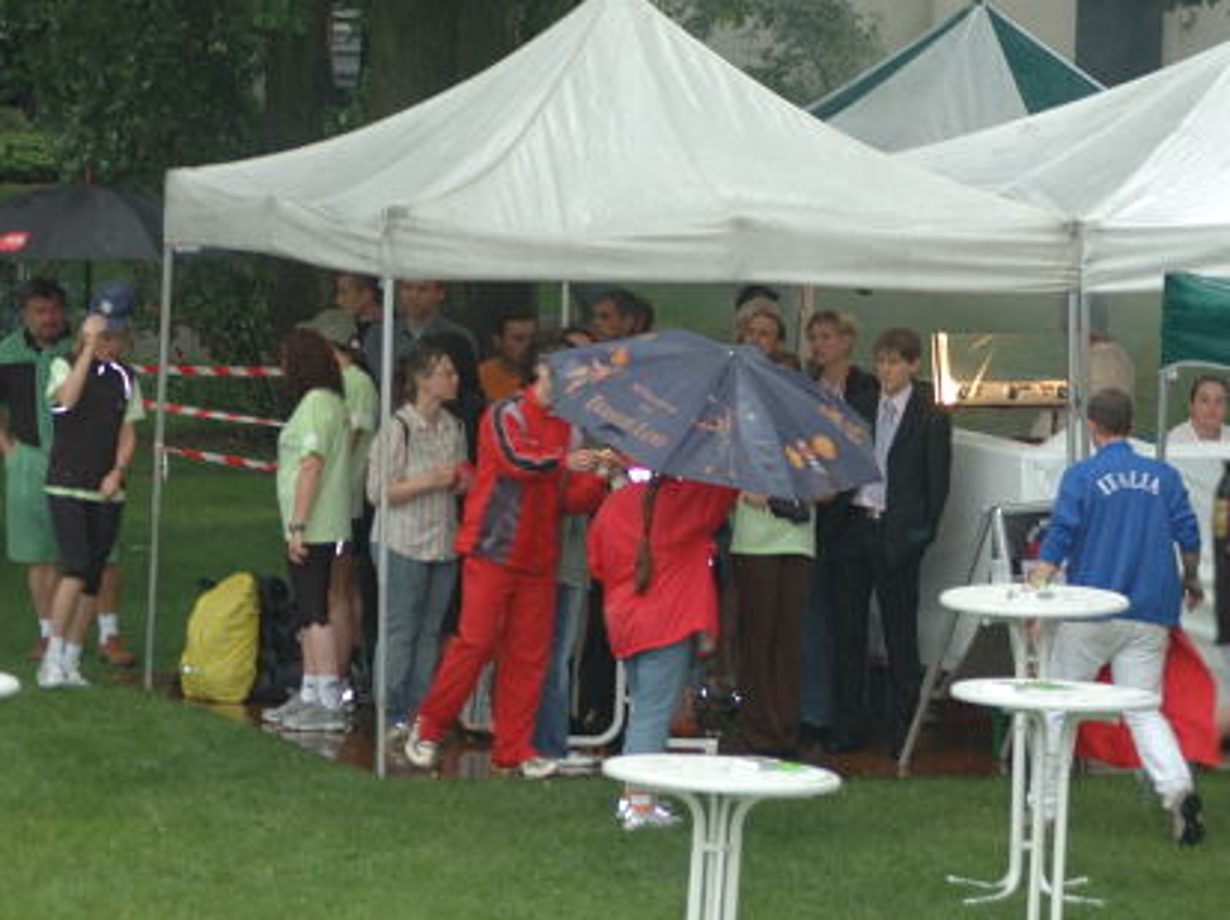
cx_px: 783
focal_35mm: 197
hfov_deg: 10.0
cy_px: 457
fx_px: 6994
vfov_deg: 7.5
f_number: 4.8
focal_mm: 100
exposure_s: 1/60
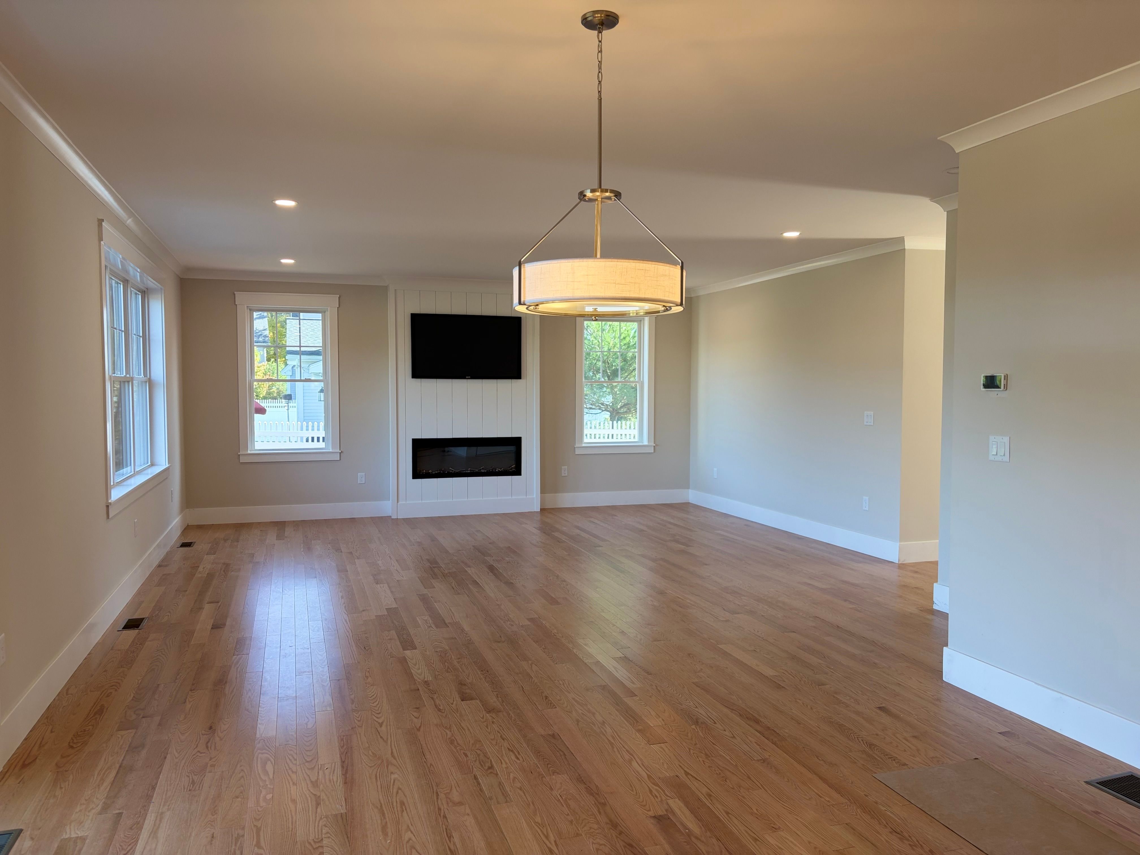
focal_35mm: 26
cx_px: 570
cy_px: 428
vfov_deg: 53.1
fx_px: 856
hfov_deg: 67.3
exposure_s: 1/120
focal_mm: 5.96
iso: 64
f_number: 1.6
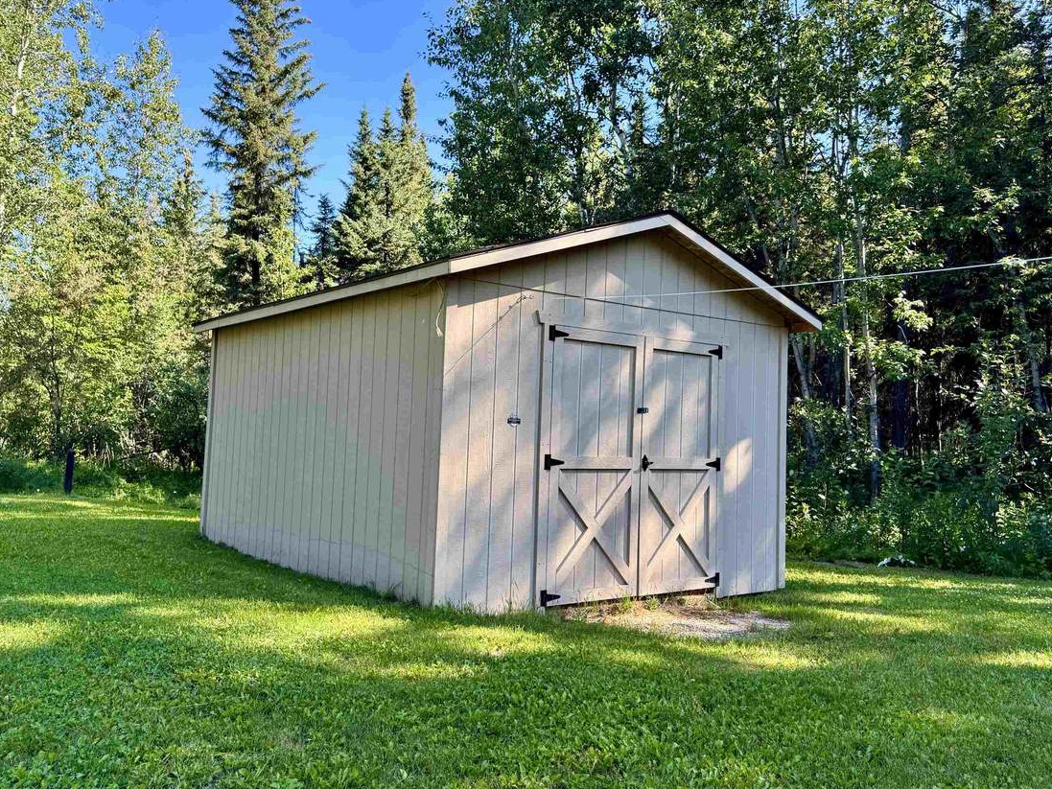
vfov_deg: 49.7
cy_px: 385
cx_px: 526
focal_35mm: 28
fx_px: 851
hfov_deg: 63.4
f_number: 1.78
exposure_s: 1/588
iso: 80
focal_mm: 6.76
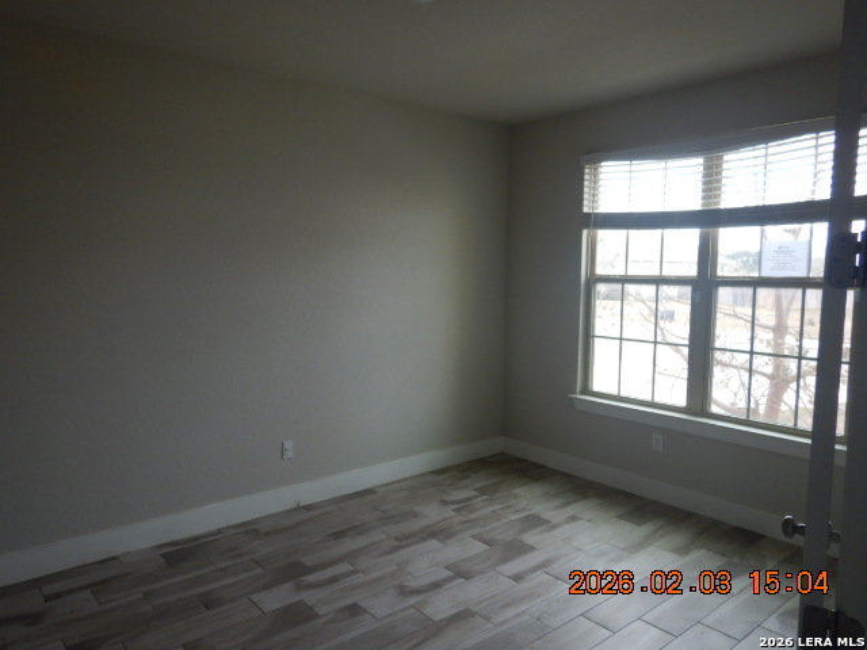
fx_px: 601
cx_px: 434
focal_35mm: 24
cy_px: 325
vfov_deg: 56.8
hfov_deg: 71.6
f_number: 2.8
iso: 125
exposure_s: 1/80
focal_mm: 4.3
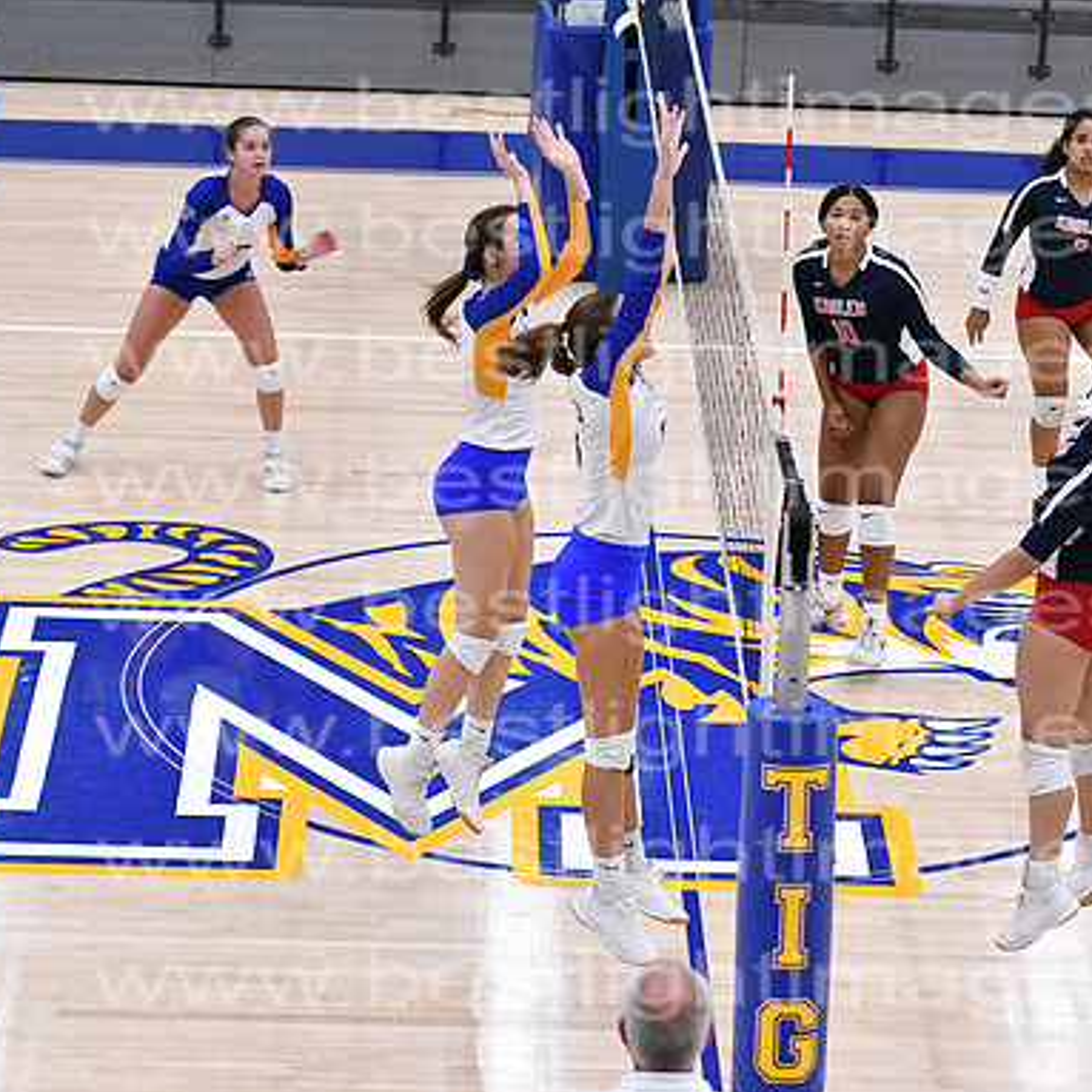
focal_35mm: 135
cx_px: 741
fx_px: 4818
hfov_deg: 12.9
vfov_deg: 12.9
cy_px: 549
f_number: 3.2
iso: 6400
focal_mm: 70
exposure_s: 1/1000
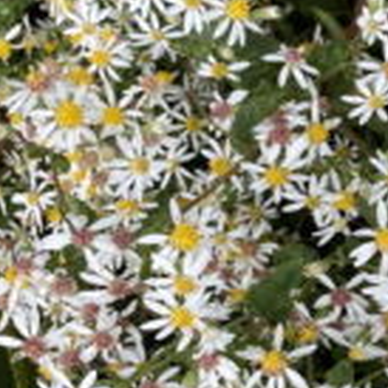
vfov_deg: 17.2
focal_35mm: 101
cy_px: 255
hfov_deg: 16.0
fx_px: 1281
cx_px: 552
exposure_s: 1/565
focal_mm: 4.25
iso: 32
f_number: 1.8
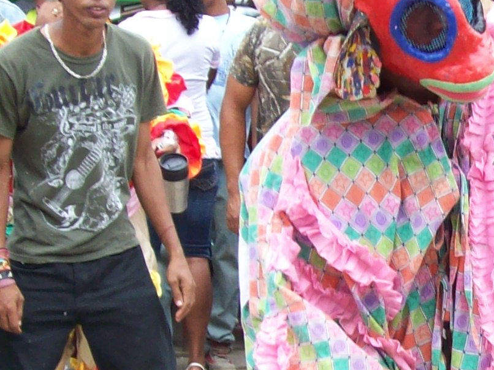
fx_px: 2268
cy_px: 322
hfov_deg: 12.1
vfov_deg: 9.3
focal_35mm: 159
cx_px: 642
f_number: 3
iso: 80
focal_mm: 7.6
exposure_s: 1/139
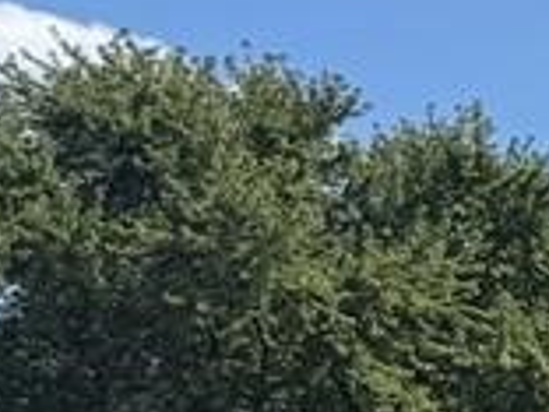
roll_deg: +0.7
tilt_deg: +2.3
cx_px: 1746
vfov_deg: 8.9
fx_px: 2506
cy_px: 817
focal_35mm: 158
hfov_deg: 9.3
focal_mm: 6.76
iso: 80
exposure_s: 1/3759
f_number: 1.78
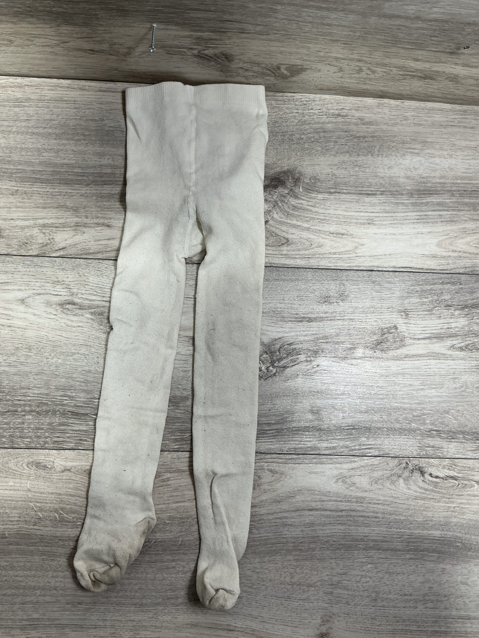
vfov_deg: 61.7
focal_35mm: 29
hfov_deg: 48.2
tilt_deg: -83.6
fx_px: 535
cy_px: 319
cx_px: 240
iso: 40
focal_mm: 3
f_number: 1.8
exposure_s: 1/50
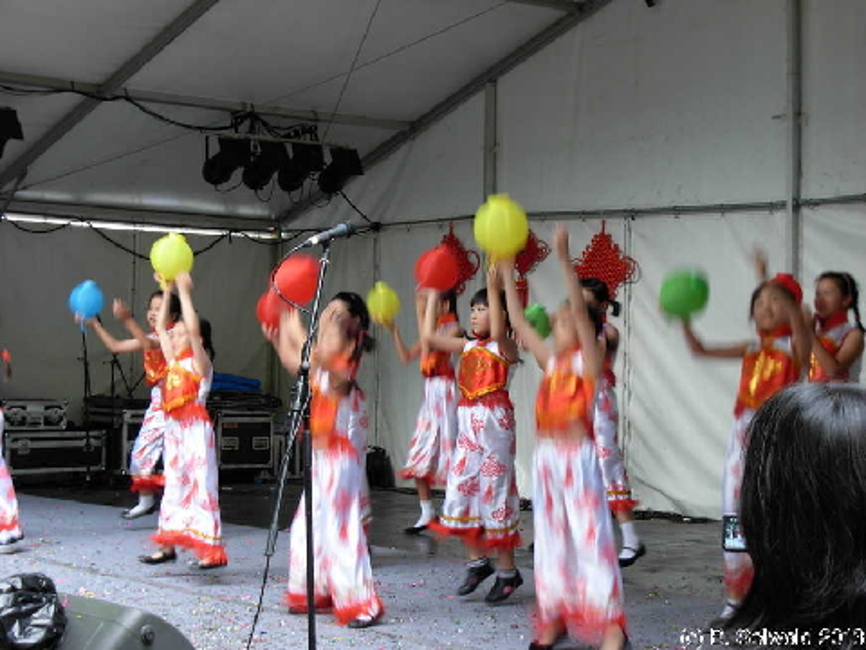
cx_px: 433
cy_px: 325
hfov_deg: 27.8
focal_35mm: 70
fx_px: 1751
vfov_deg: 21.0
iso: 79
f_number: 3.5
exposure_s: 1/18.4
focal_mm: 11.5
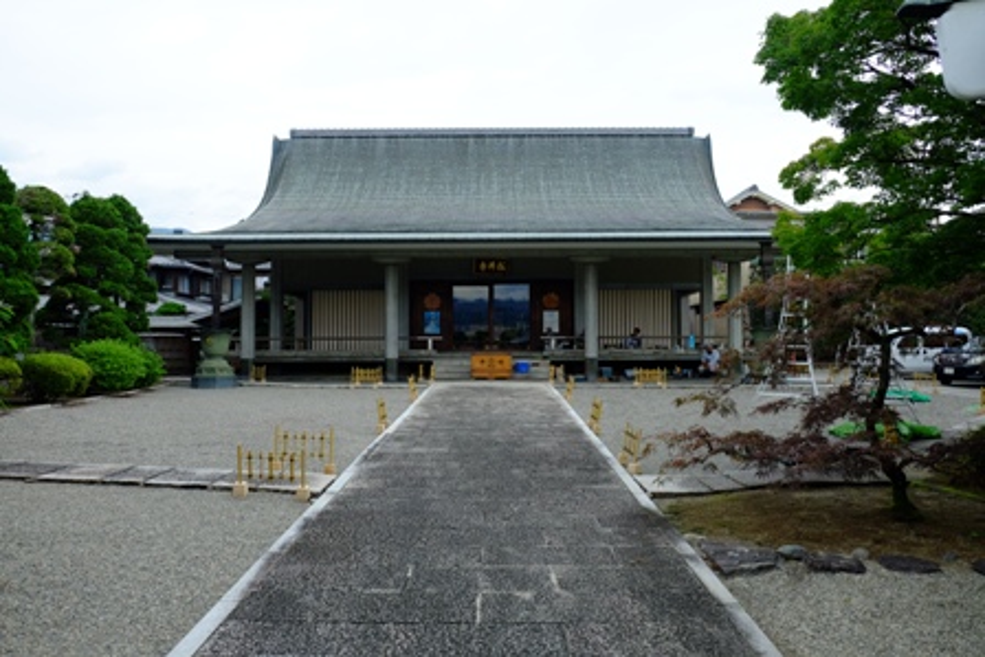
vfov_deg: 48.0
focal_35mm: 27
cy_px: 328
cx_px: 492
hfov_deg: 67.4
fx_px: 739
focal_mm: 18
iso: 400
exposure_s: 1/800
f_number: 4
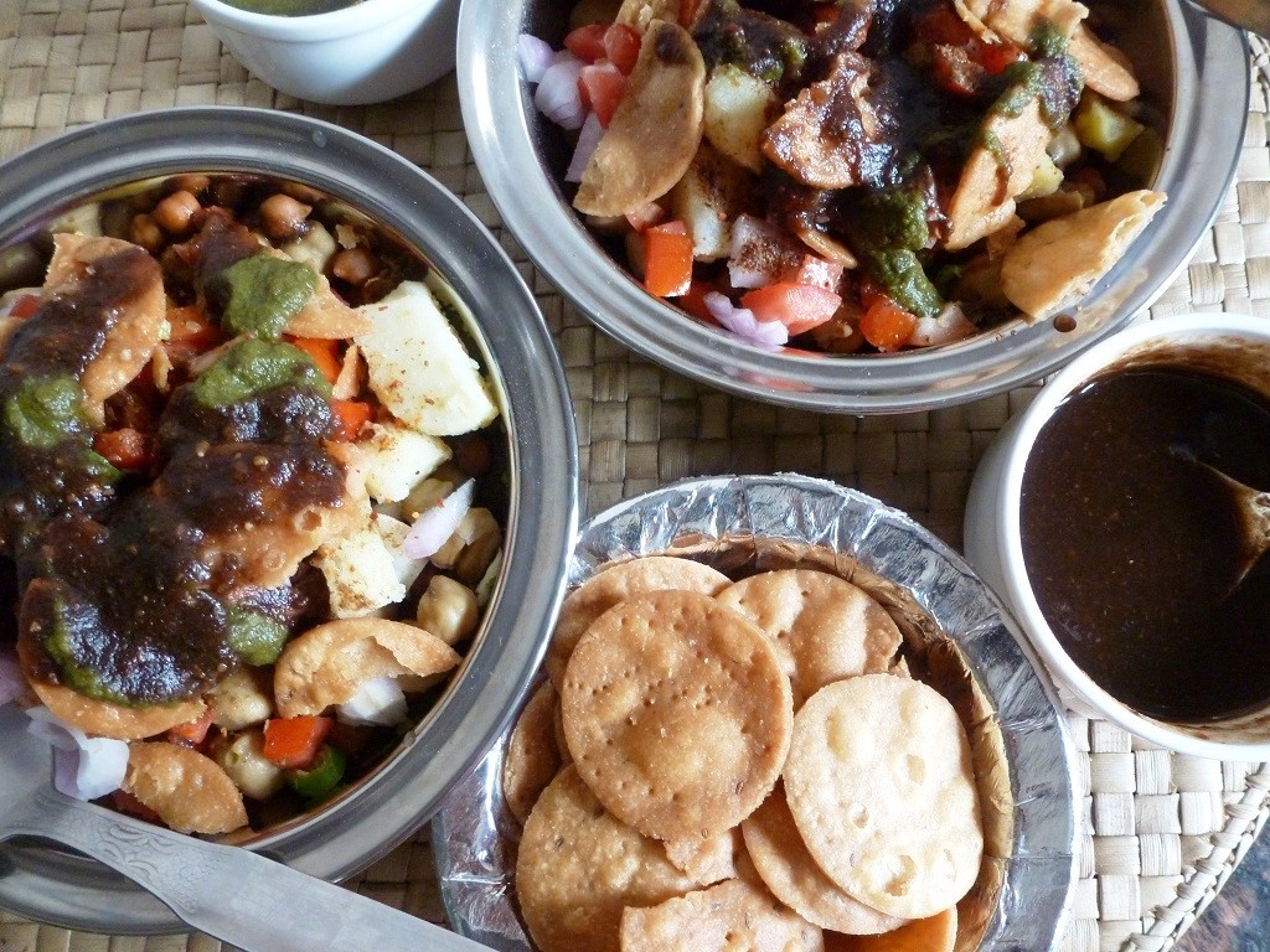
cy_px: 476
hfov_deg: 71.6
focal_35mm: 24
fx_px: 881
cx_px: 635
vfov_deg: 56.8
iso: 400
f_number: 3.3
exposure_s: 1/15
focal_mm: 4.3
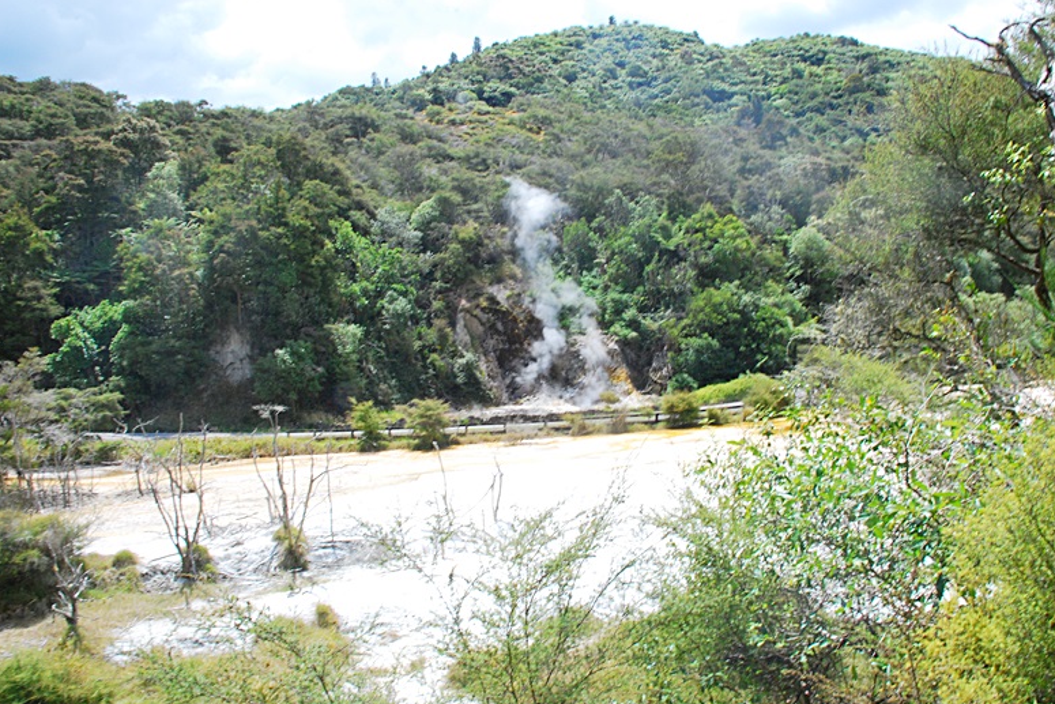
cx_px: 531
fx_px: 909
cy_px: 357
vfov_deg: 42.3
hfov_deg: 60.3
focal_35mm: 31
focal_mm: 20
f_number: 20
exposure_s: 1/60
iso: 400
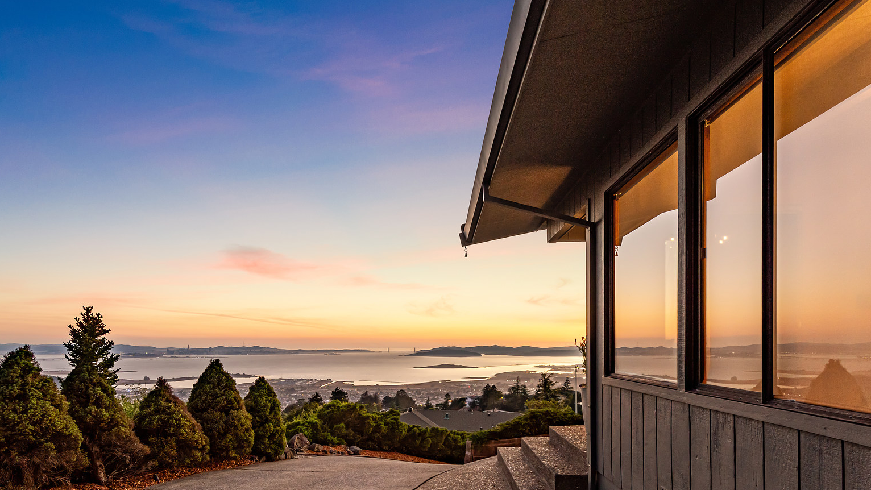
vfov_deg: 52.6
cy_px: 326
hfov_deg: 83.8
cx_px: 424
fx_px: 485
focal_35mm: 21
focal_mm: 15
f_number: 11
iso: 400
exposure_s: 1/6
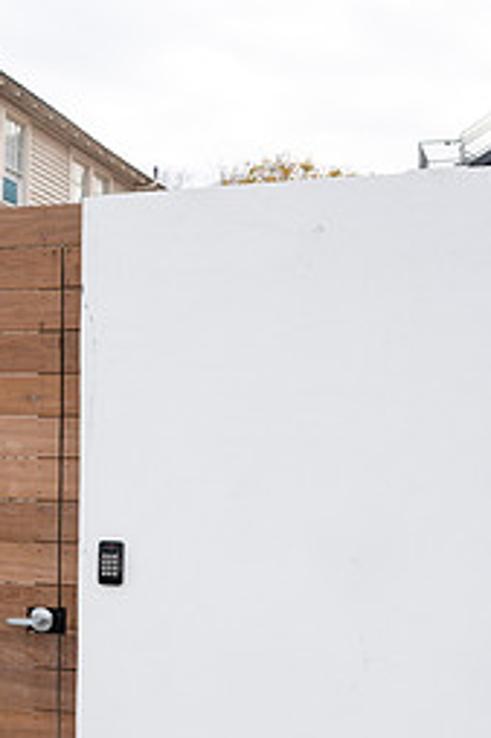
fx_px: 1270
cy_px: 491
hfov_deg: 21.6
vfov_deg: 32.1
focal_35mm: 62
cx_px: 102
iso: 200
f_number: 11
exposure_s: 1/160
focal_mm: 35
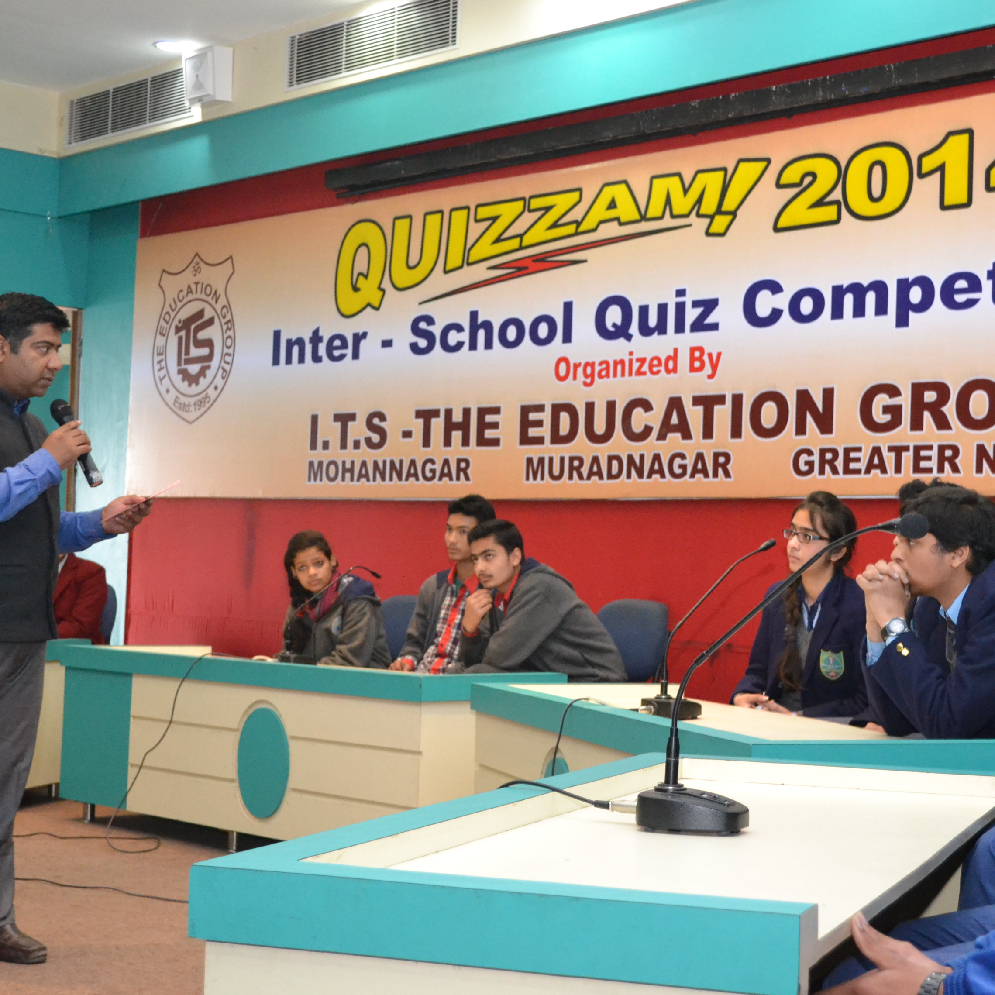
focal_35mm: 58
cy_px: 500
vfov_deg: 29.6
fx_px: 1886
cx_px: 621
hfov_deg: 29.4
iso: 2800
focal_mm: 30
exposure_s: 1/60
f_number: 4.5
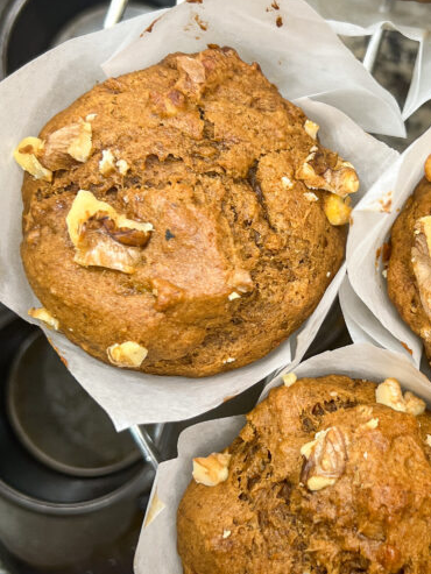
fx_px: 896
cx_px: 326
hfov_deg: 26.7
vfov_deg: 35.5
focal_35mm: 54
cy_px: 303
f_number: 1.5
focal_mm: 5.7
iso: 80
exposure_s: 1/120
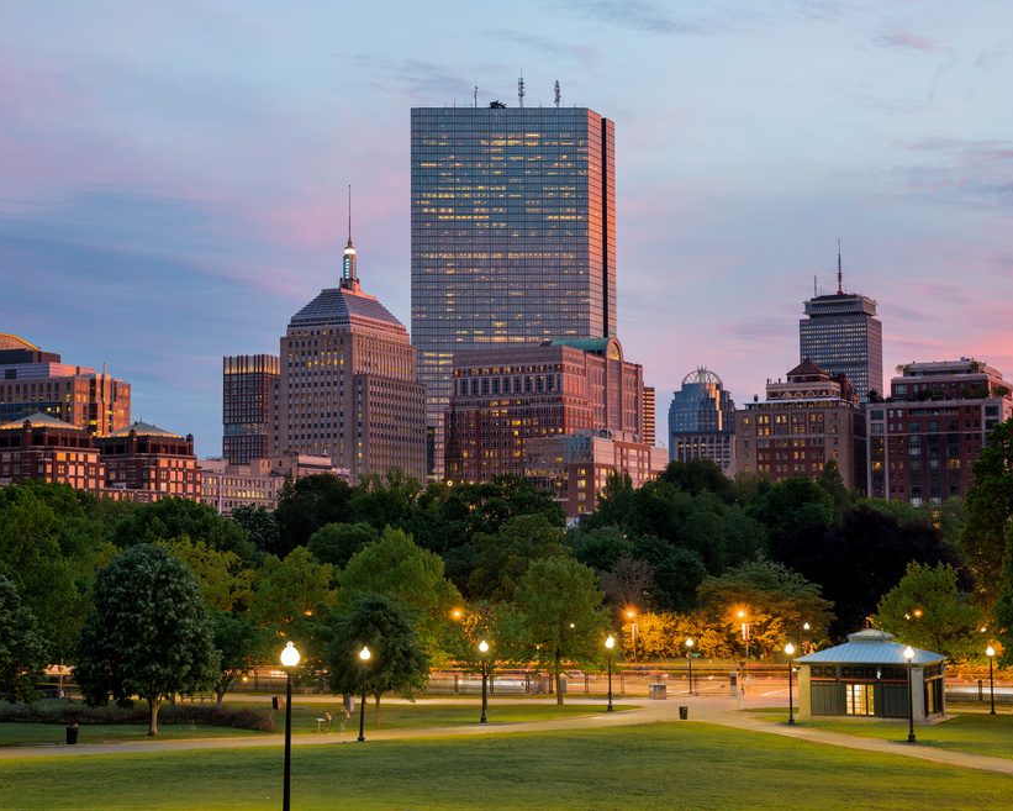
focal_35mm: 64
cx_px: 513
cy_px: 401
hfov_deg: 29.6
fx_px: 1919
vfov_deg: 23.9
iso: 64
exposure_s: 1
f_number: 8
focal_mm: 56
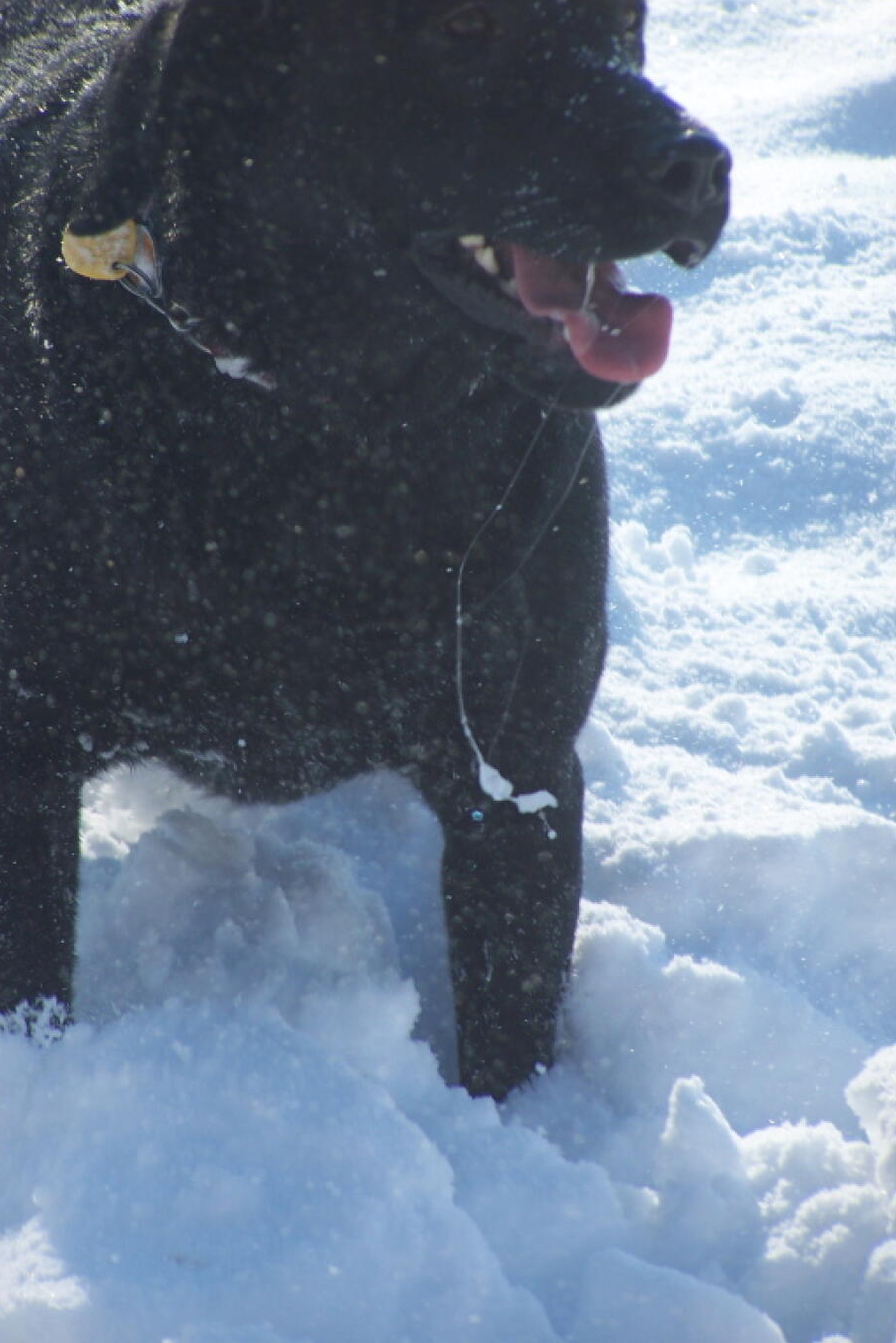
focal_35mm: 320
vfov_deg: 6.4
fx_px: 11946
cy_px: 671
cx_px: 406
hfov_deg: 4.3
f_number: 3.6
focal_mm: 51
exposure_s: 1/640
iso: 80
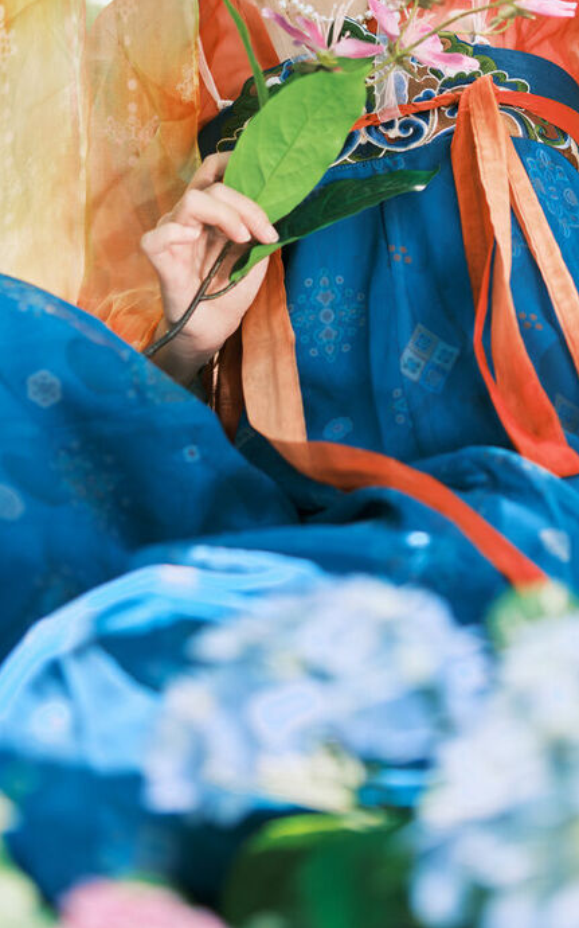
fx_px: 2172
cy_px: 143
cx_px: 415
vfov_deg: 23.6
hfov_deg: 15.1
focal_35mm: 86
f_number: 1.8
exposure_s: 1/400
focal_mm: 50
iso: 320
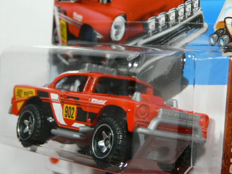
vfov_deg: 13.1
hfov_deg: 17.4
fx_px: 757
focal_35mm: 113
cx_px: 116
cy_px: 87
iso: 125
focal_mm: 11.7
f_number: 3.2
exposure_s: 1/50
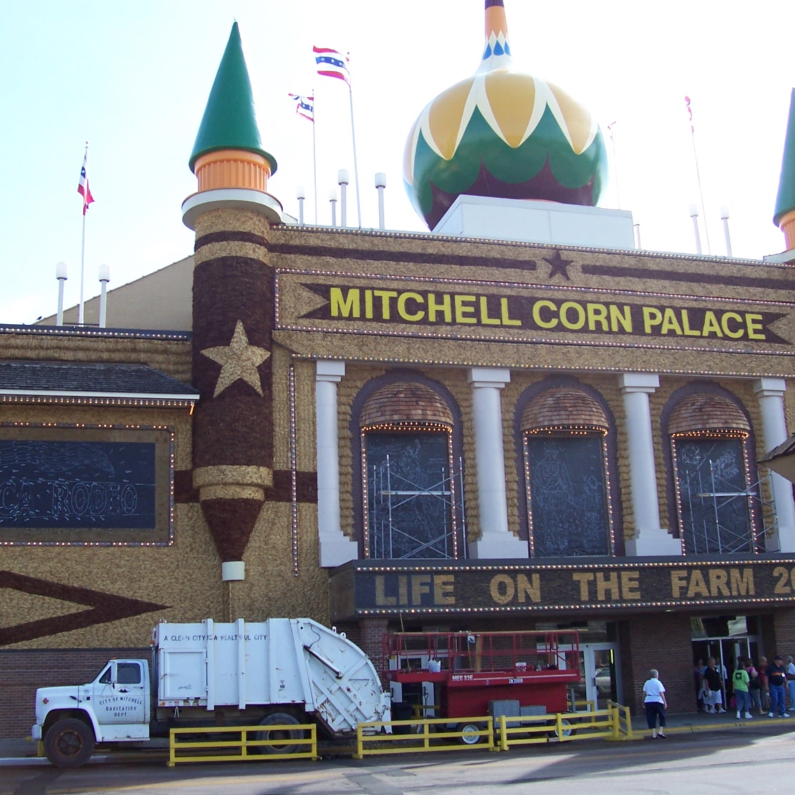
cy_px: 404
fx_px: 1065
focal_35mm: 41
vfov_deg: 40.9
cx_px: 371
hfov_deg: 40.9
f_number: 2.7
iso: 80
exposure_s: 1/500
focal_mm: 5.6
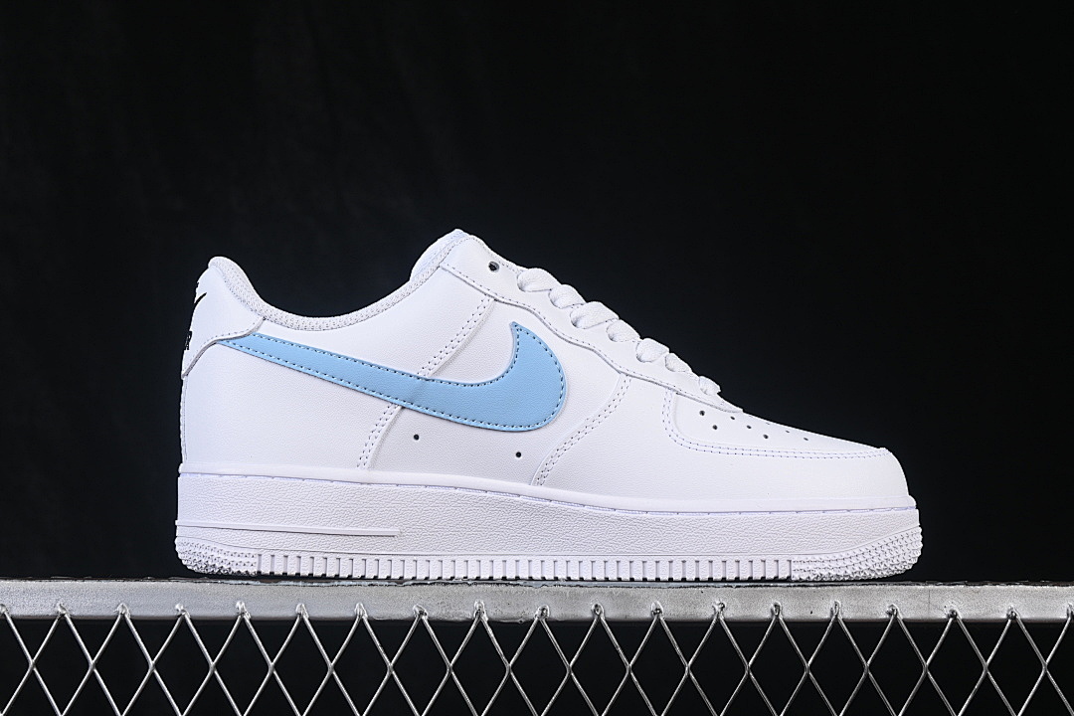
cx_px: 537
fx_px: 2237
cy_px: 358
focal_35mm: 75
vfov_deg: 18.2
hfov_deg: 27.0
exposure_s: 1/80
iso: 160
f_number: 8
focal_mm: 50
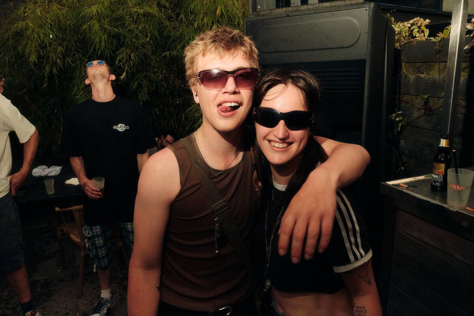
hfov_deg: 73.7
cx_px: 237
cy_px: 158
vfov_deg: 53.1
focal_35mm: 24
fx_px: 316
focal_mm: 16
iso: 3200
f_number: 9
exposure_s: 1/180
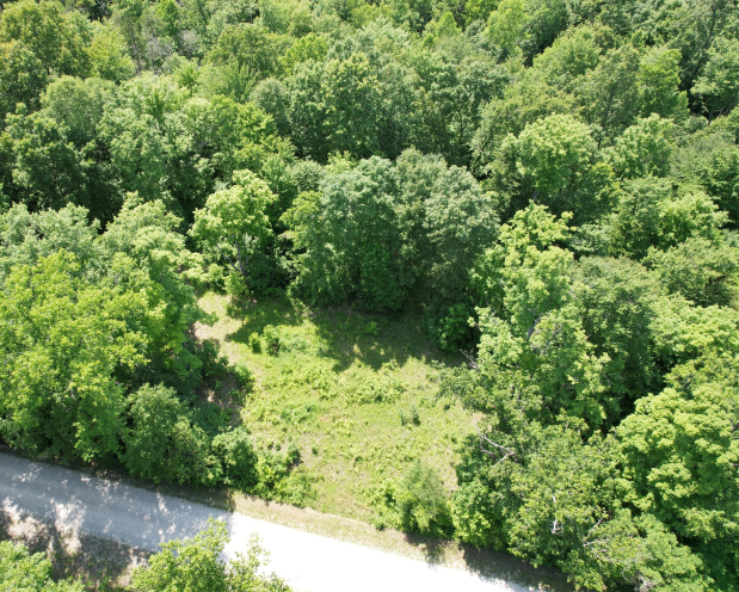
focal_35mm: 25
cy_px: 296
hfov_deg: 67.8
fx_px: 547
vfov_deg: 56.8
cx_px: 320
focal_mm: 8.38
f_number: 2.8
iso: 200
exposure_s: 1/640
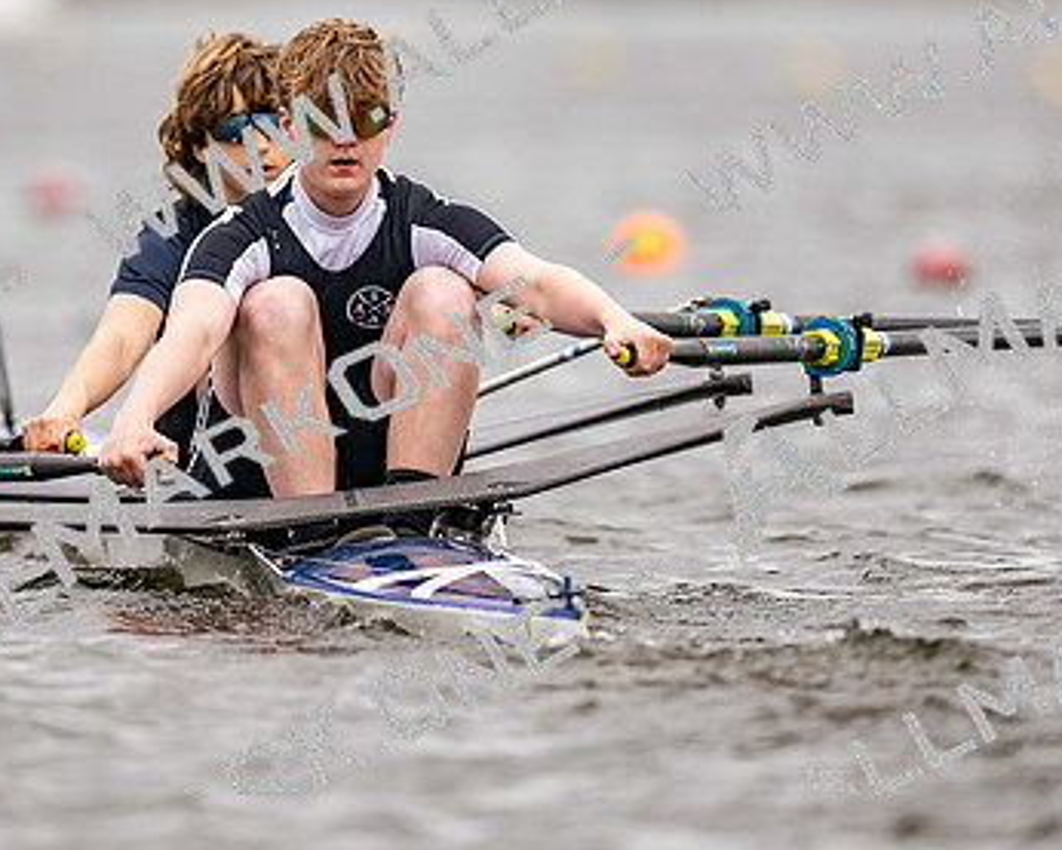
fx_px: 29711
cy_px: 269
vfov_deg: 1.6
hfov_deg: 2.0
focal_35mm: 945
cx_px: 460
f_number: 4
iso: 320
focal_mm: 600
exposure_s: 1/2500
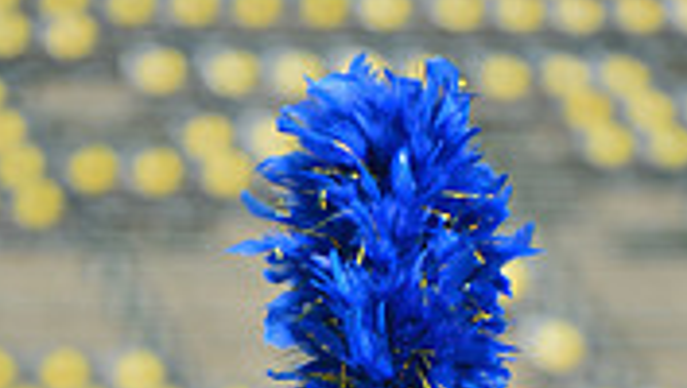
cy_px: 834
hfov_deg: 3.4
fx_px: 11616
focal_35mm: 637
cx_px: 320
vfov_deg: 1.9
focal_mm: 240
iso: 125
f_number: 5.6
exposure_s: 1/500
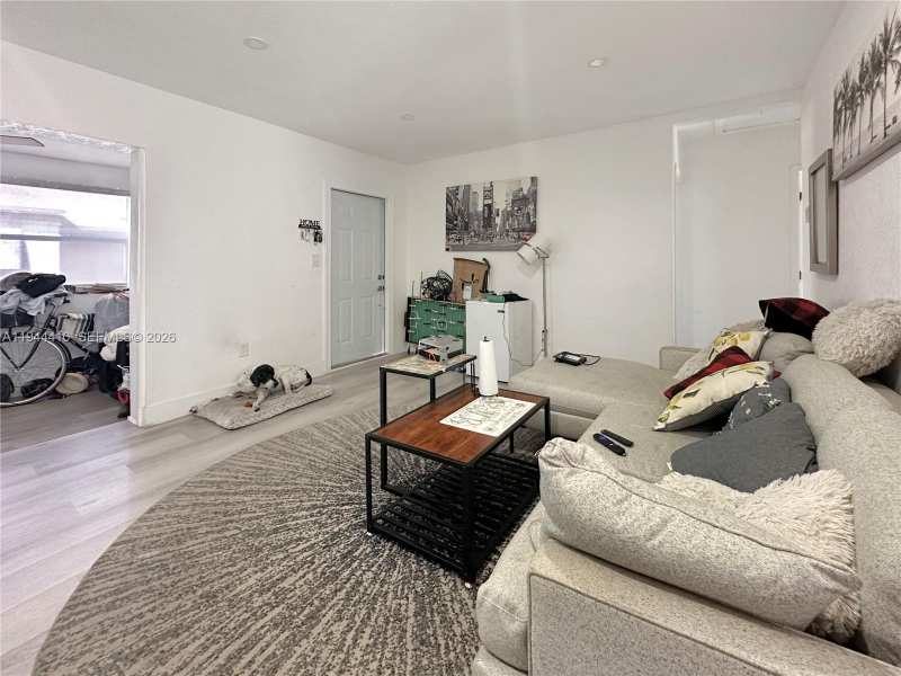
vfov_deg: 85.7
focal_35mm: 14
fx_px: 364
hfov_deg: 102.1
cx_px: 450
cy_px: 338
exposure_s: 1/60
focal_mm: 2.22
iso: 640
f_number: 2.2
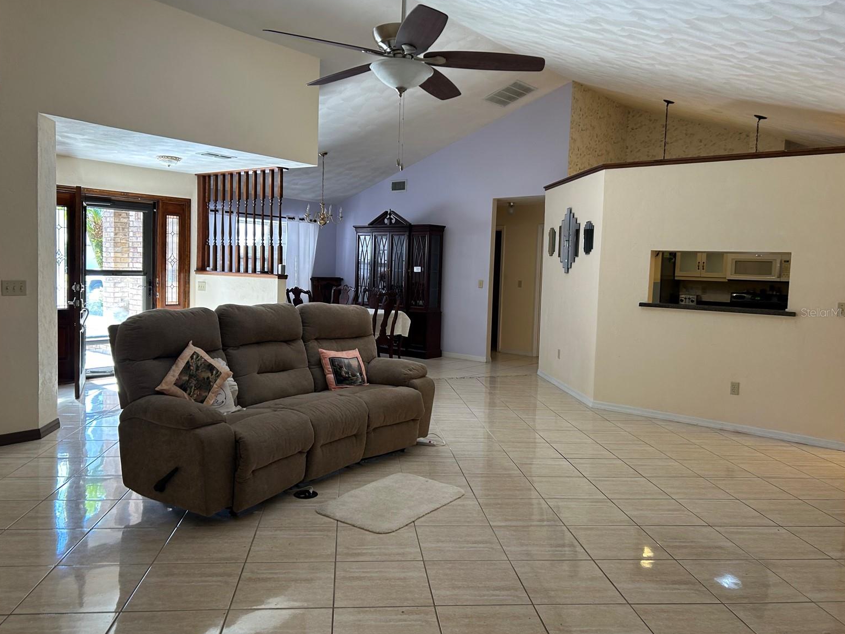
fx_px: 659
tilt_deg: -3.8
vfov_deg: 51.4
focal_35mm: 27
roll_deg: -1.8
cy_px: 312
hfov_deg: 65.3
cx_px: 414
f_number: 1.5
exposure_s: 1/60
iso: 80
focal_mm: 5.7
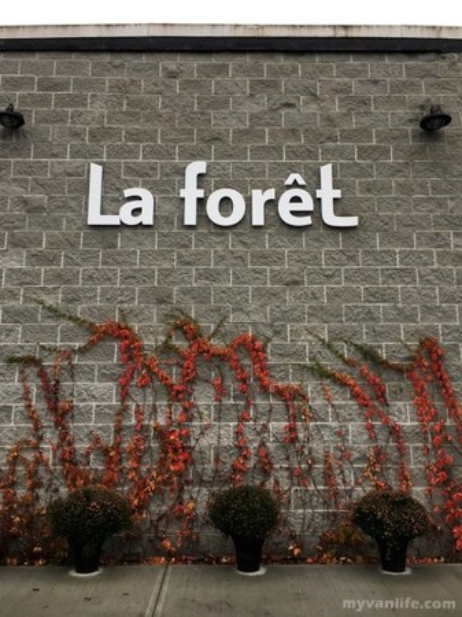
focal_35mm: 29
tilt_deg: +13.2
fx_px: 517
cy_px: 308
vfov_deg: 61.7
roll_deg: +0.3
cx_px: 231
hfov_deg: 48.2
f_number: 2.2
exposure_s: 1/120
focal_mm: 4.15
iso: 25
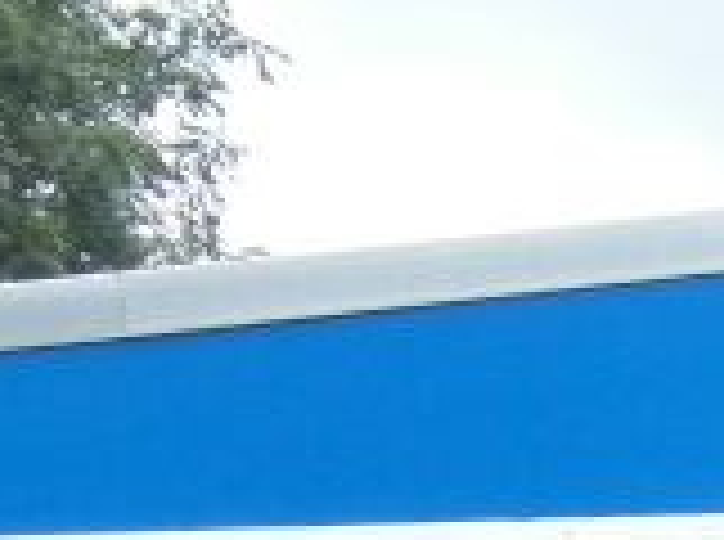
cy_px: 1242
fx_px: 3193
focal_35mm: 153
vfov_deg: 8.9
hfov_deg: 11.5
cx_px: 1493
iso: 100
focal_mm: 4
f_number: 3.2
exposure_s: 1/180
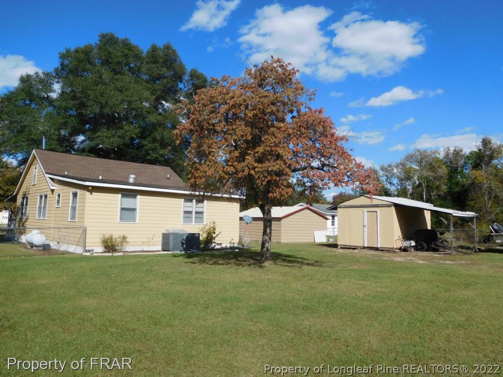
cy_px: 188
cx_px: 252
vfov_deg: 54.9
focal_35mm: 25
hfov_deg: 69.4
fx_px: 363
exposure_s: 1/500
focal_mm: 4.5
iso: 125
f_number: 6.8
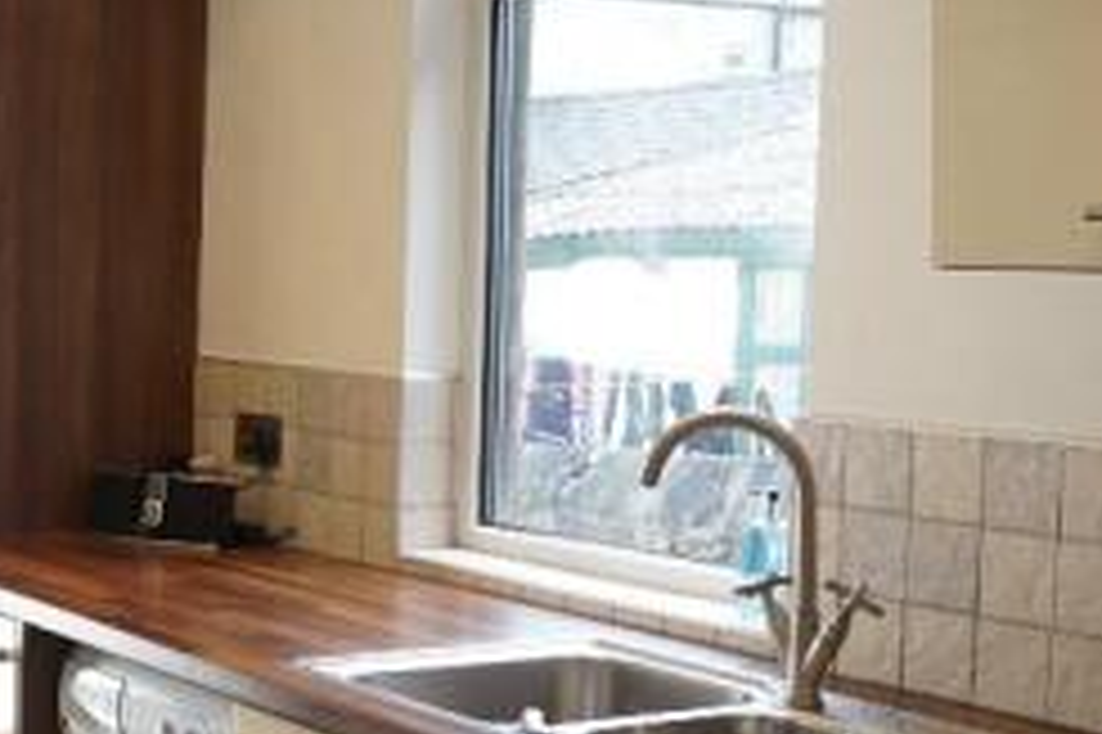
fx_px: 2090
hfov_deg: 28.1
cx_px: 58
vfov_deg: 19.9
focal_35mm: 68
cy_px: 466
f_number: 4
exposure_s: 1/60
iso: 250
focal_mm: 17
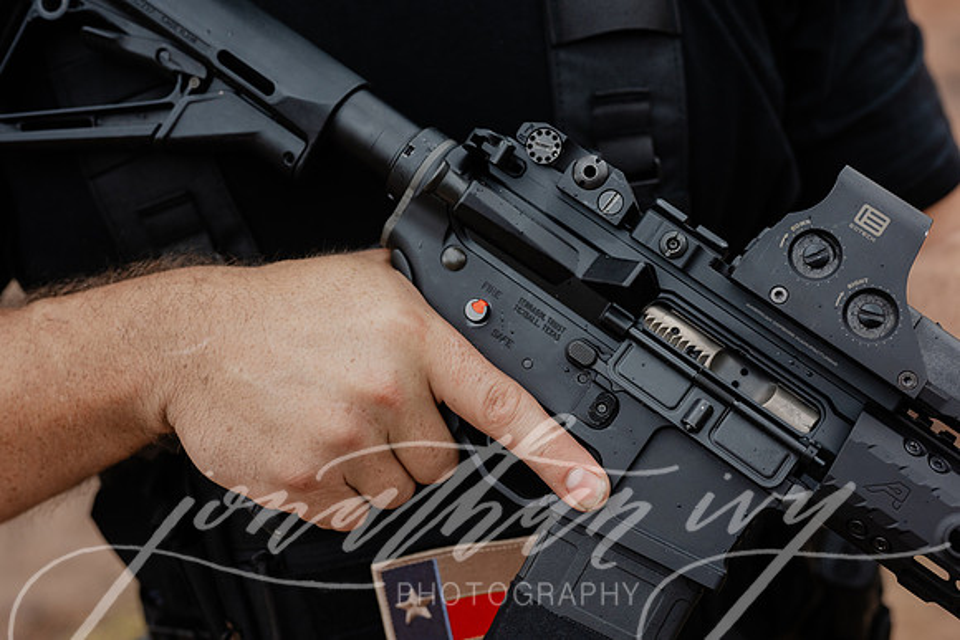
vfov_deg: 27.0
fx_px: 1334
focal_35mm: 50
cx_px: 480
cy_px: 320
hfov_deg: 39.6
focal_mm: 50
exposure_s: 1/320
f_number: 4
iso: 800
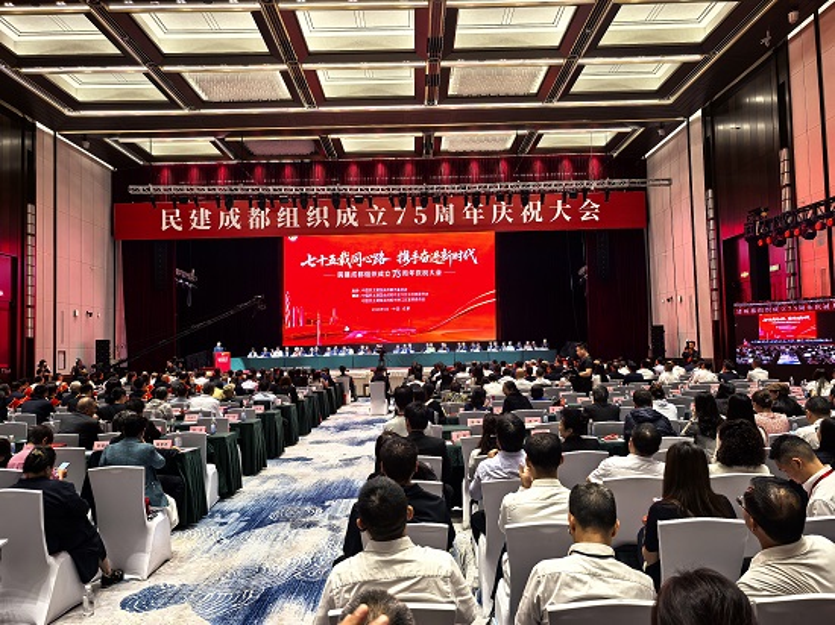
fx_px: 651
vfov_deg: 51.3
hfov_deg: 65.3
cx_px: 418
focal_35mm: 27
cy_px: 312
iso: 320
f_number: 1.6
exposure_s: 1/100
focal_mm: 8.5
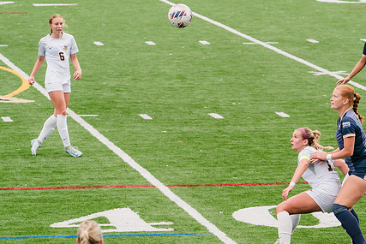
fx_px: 3346
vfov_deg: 4.2
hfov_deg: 6.3
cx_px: 242
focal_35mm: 329
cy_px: 189
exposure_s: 1/1600
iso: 800
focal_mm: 200
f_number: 5.6
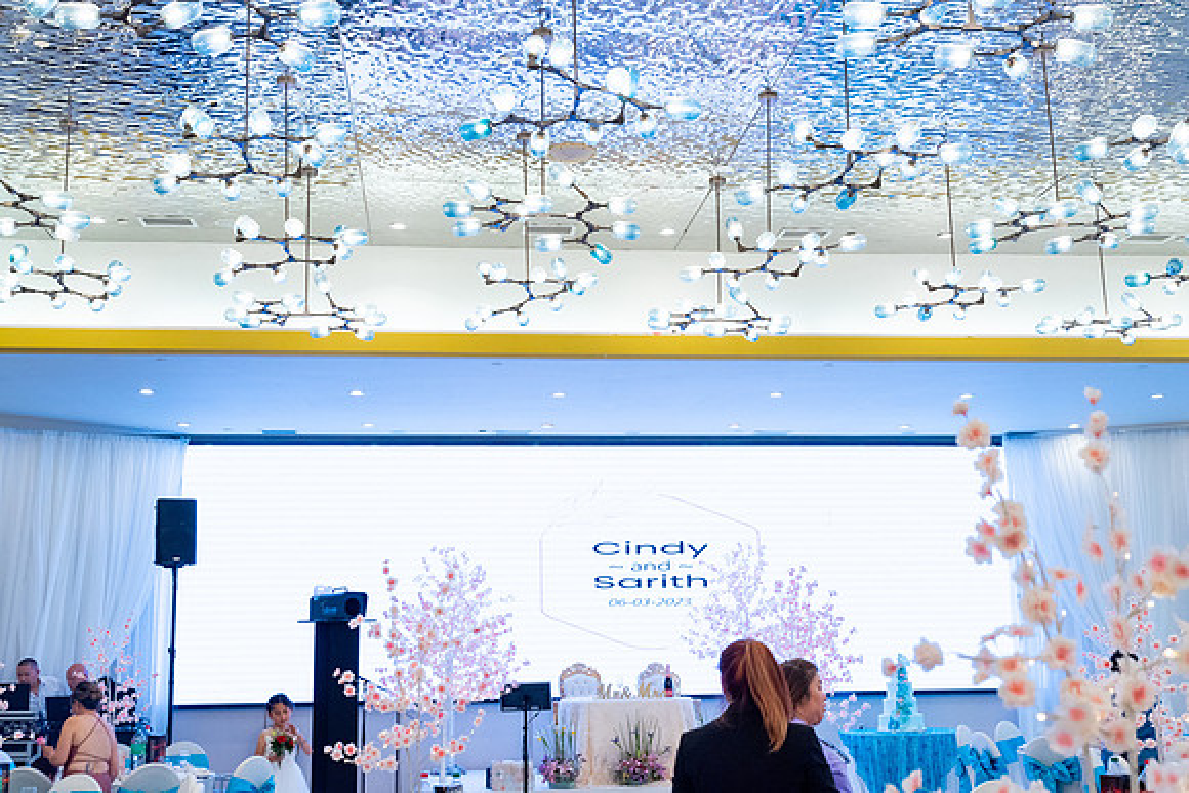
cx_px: 594
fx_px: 1387
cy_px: 396
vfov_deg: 31.9
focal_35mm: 42
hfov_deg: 46.4
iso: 2000
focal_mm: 42
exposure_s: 1/250
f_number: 5.6
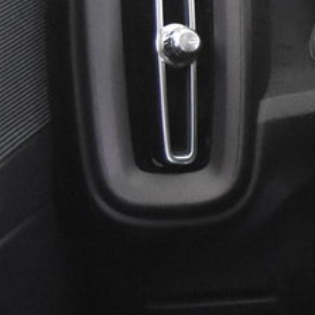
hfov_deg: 7.9
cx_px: 754
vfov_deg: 8.5
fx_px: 2111
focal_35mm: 205
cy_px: 218
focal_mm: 28
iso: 8000
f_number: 3.2
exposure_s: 1/50
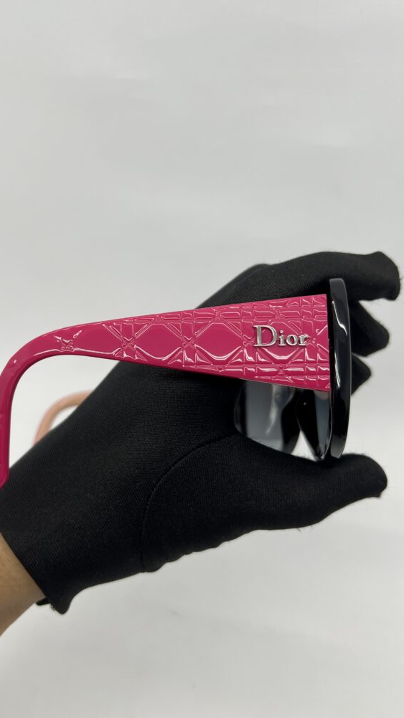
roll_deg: +5.0
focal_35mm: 29
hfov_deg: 40.1
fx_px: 552
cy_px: 356
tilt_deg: -39.5
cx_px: 165
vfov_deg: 66.1
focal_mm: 5.7
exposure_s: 1/205
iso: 40
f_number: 1.5
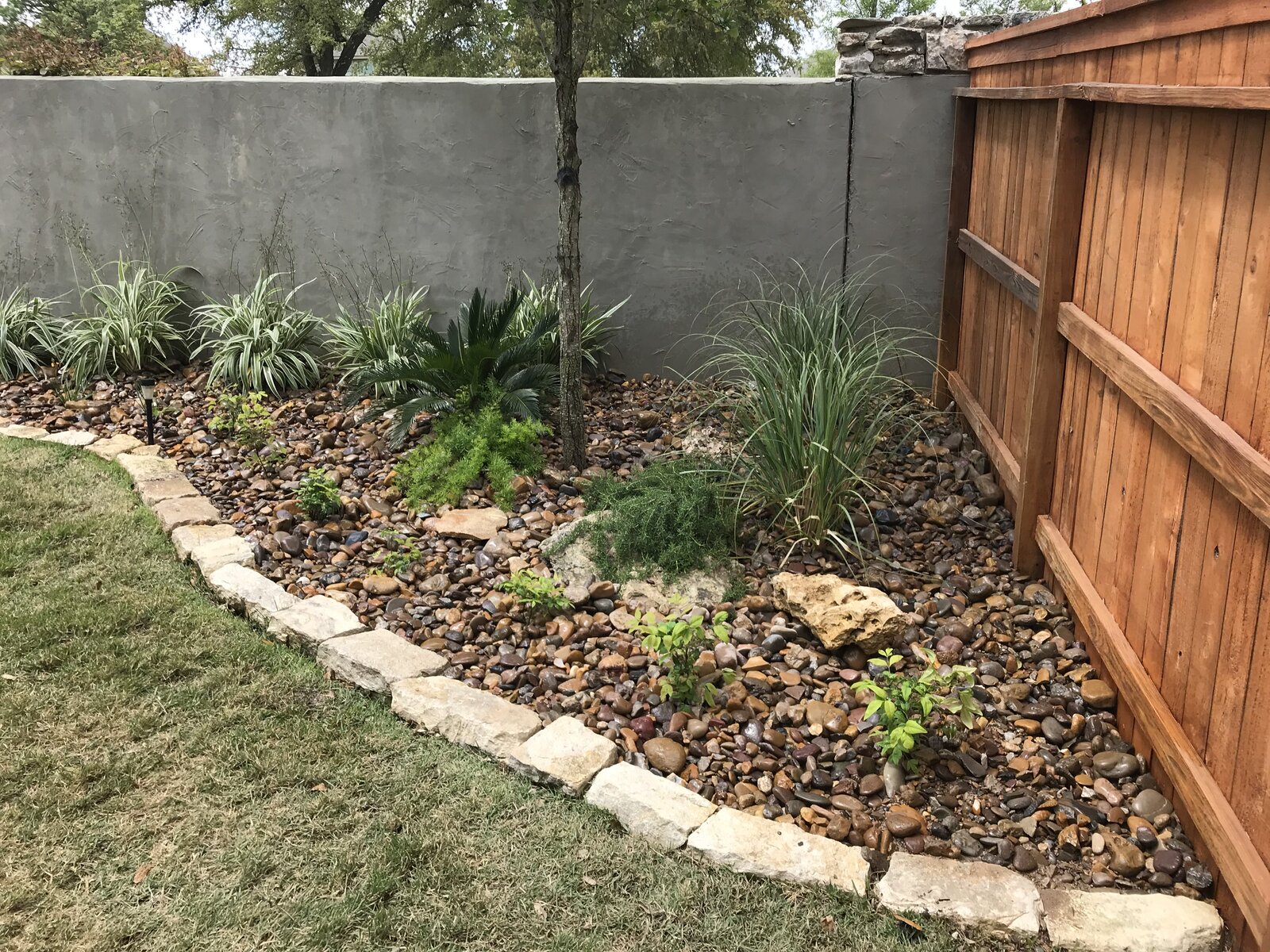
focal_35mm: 28
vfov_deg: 49.7
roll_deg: +0.2
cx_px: 635
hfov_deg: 63.4
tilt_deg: -17.0
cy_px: 476
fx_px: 1027
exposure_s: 1/791
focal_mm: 3.99
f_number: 1.8
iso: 20
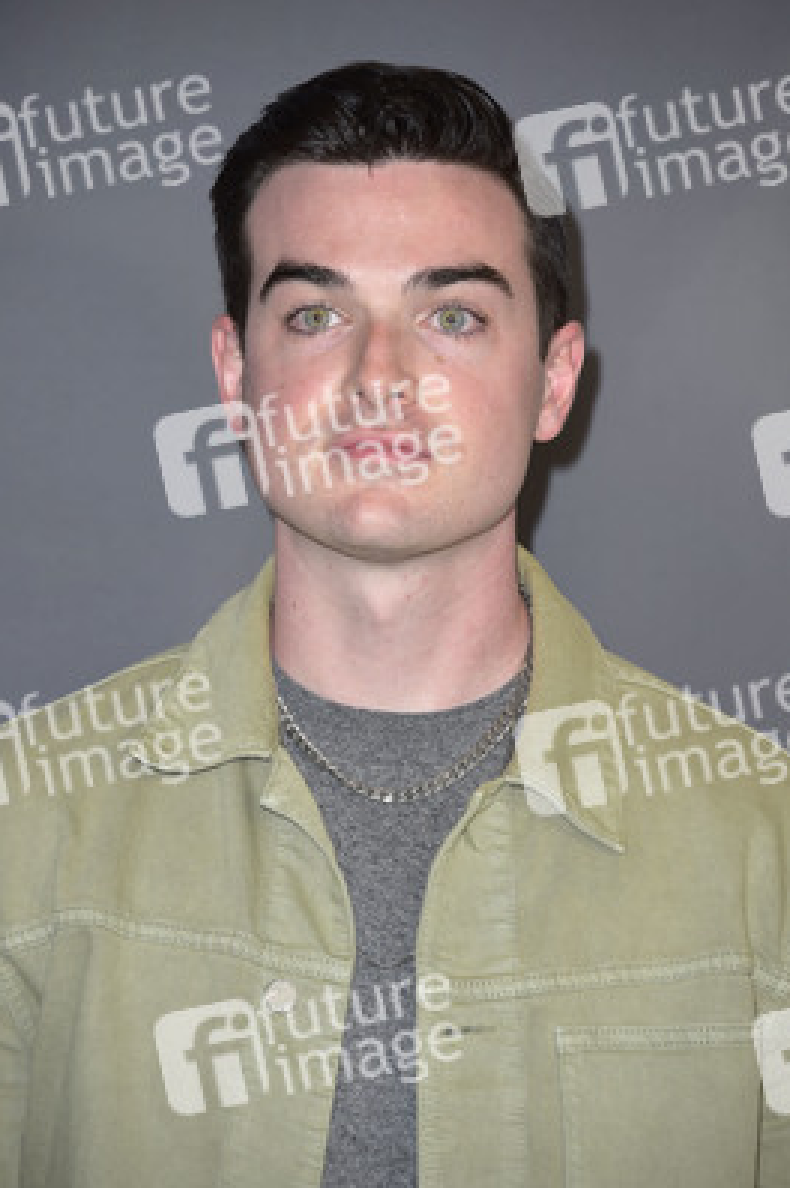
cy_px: 595
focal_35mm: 232
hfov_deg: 5.9
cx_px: 396
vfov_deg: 8.9
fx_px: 7649
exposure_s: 1/250
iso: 400
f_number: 6.3
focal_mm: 230
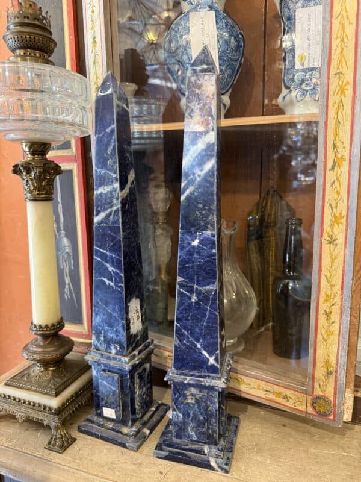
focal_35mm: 24
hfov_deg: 56.8
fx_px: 334
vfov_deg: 71.6
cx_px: 180
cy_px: 241
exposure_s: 1/50
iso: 250
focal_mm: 6.76
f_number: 1.78
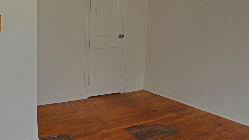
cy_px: 45
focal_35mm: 58
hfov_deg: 35.1
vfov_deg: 20.6
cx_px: 58
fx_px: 383
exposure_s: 1/60
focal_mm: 24
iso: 400
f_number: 4
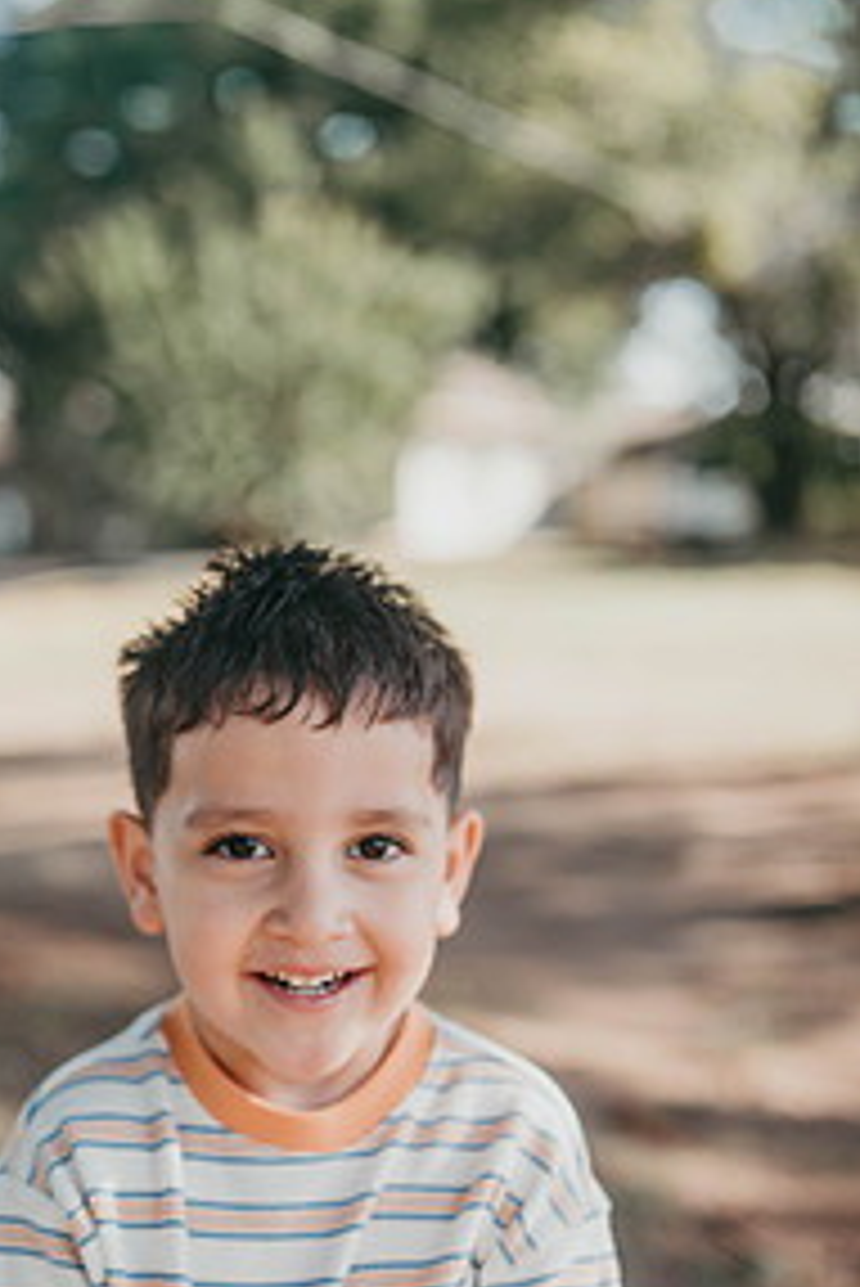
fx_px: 1968
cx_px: 189
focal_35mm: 55
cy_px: 837
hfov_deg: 24.3
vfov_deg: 35.9
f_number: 1.8
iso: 50
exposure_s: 1/1000
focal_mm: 35
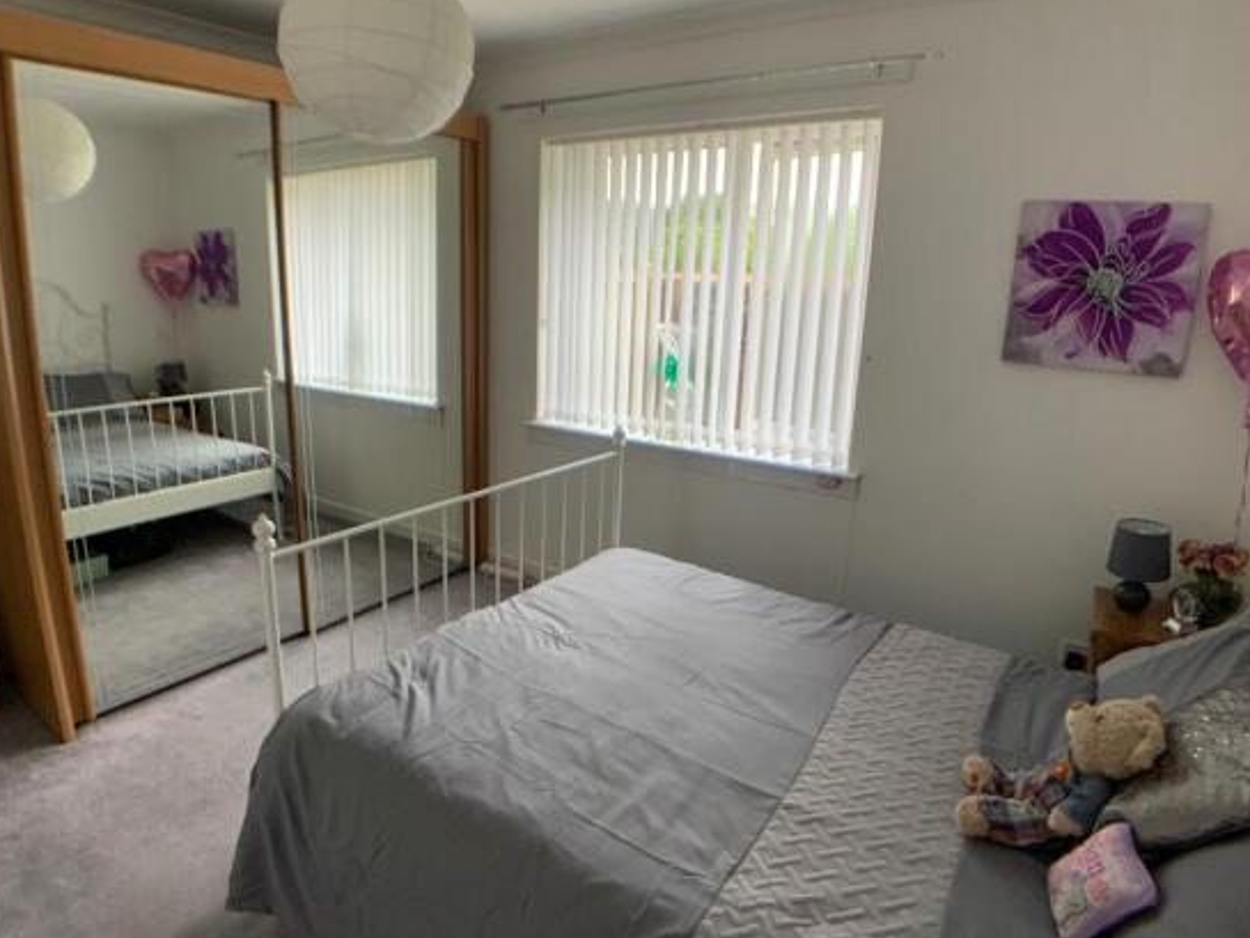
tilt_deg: -12.8
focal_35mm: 31
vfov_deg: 45.5
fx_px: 1120
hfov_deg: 58.3
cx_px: 600
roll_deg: -0.6
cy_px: 453
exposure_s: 1/99
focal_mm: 3
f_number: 1.8
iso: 64
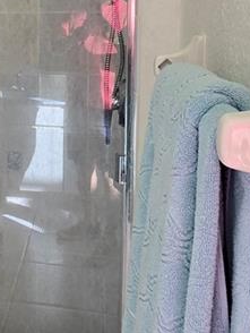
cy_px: 54
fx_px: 510
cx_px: -43
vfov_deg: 34.7
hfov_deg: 25.1
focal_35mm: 53
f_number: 2.2
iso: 100
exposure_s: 1/60
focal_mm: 2.2
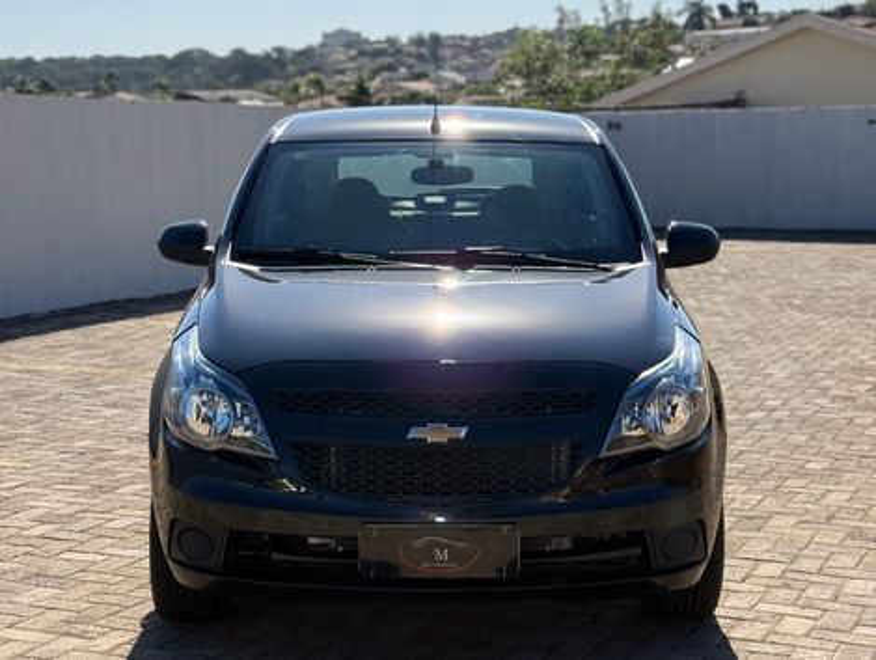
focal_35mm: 48
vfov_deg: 30.3
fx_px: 1217
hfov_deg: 39.6
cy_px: 330
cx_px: 438
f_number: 1.78
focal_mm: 6.76
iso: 64
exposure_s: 1/6536
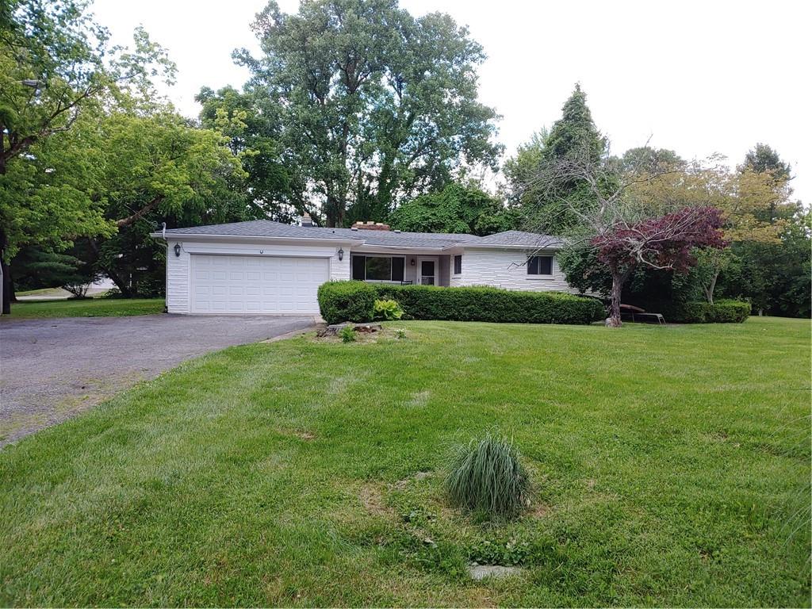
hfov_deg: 69.4
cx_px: 406
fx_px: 586
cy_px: 304
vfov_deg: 54.9
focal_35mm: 25
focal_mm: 4.23
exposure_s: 1/488
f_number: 1.5
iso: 50
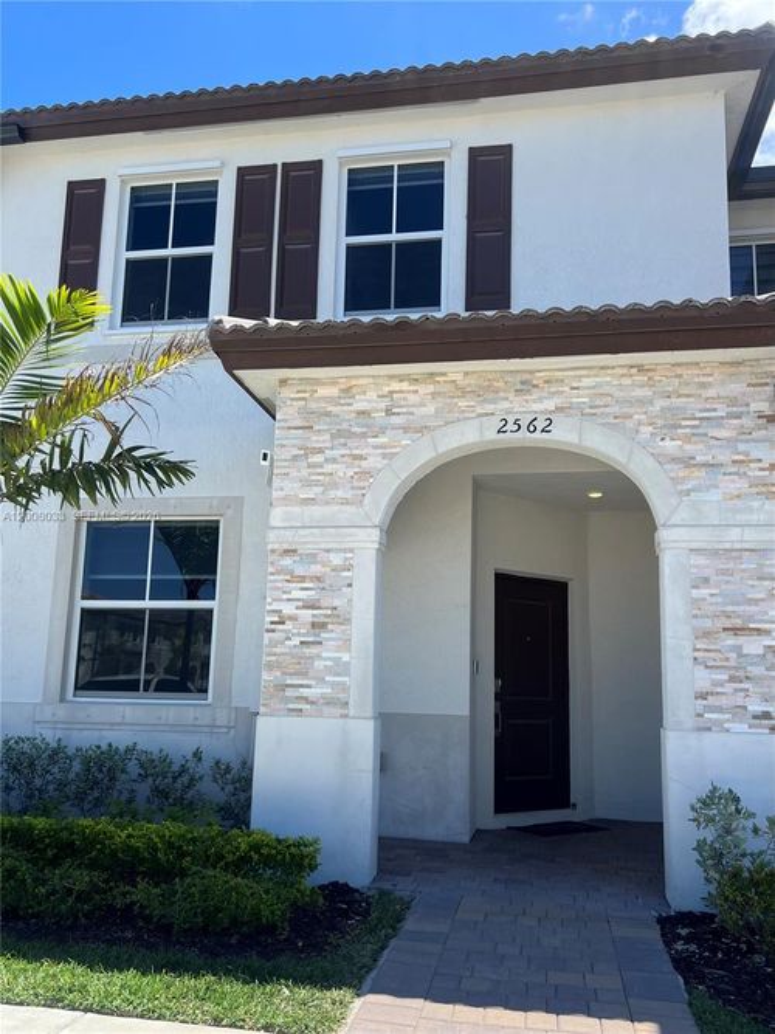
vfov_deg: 67.3
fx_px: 776
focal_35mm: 26
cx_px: 388
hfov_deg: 53.0
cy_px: 517
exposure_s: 1/2208
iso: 50
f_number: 1.5
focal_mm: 5.7
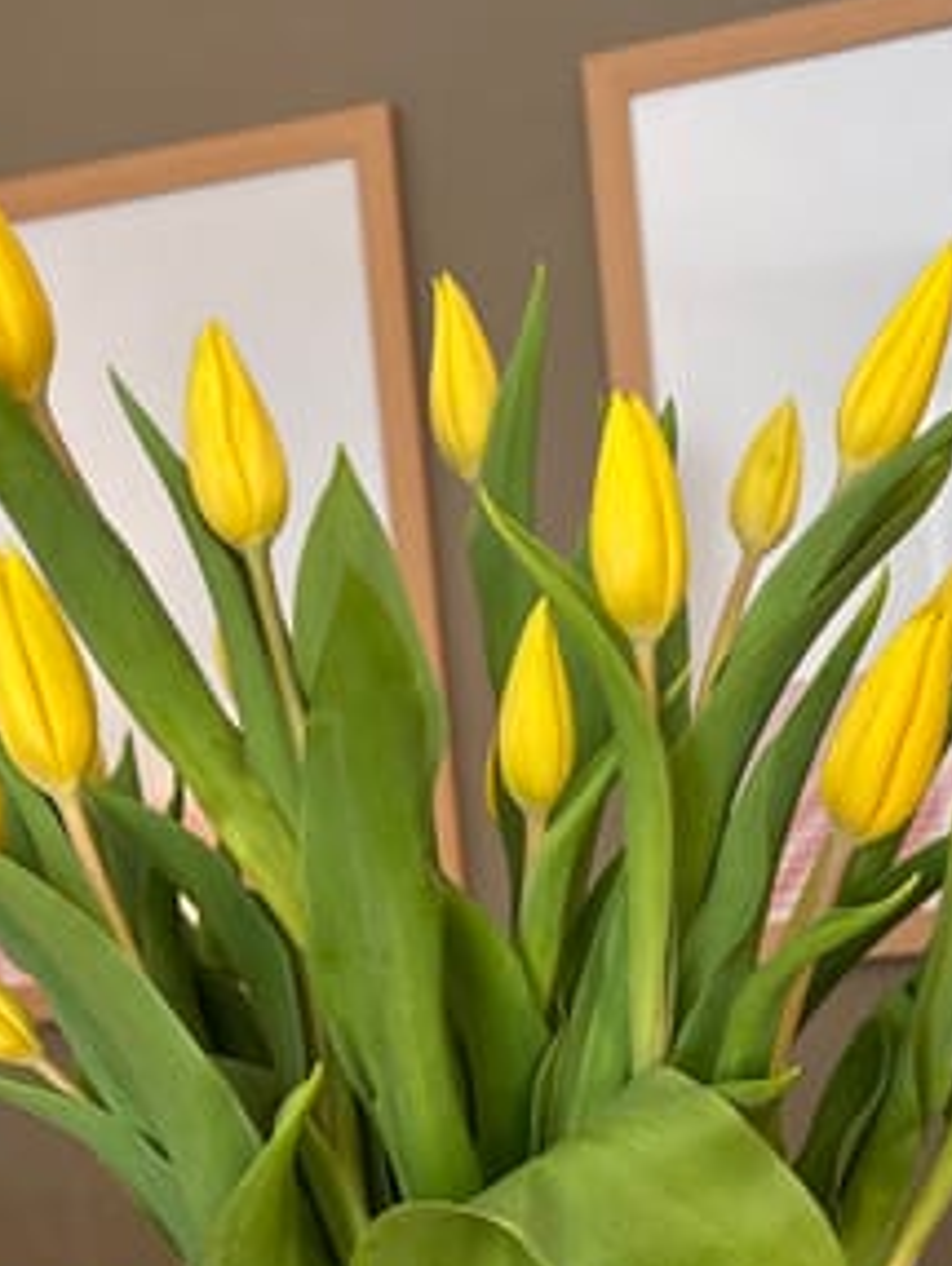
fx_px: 2270
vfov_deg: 29.9
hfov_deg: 23.7
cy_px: 1140
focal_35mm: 62
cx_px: 558
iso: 200
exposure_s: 1/60
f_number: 1.6
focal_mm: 5.96
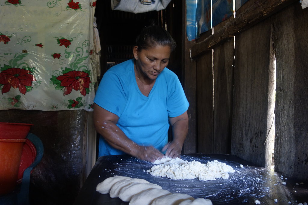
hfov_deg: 65.5
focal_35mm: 28
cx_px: 154
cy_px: 102
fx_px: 240
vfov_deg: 46.4
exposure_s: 1/30
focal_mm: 10.4
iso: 400
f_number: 1.8
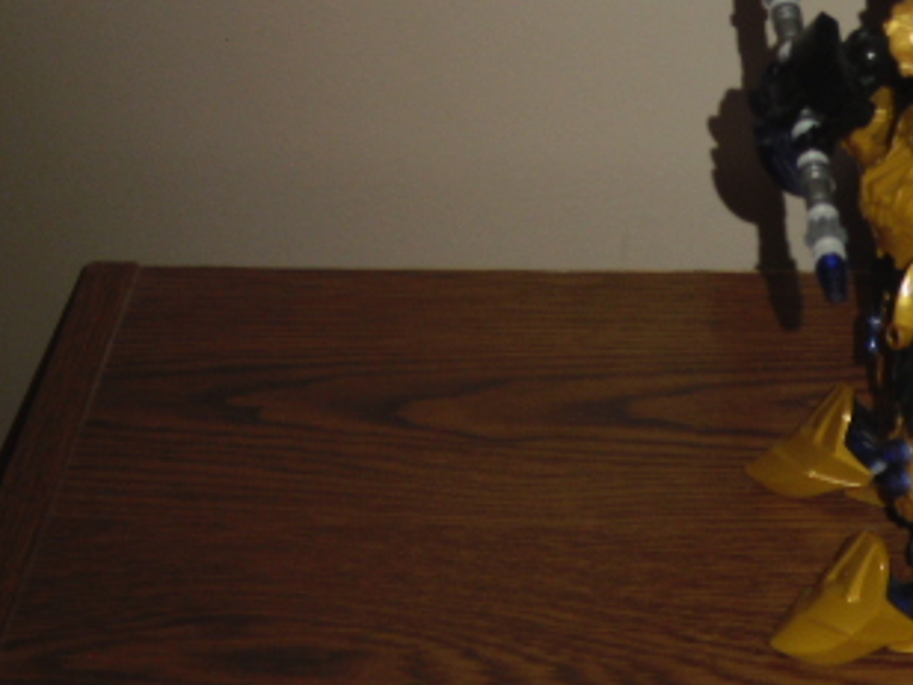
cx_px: 919
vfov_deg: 11.2
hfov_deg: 14.8
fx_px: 3455
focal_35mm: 131
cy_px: 36
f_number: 4.2
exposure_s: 1/60
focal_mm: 11.2
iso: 200
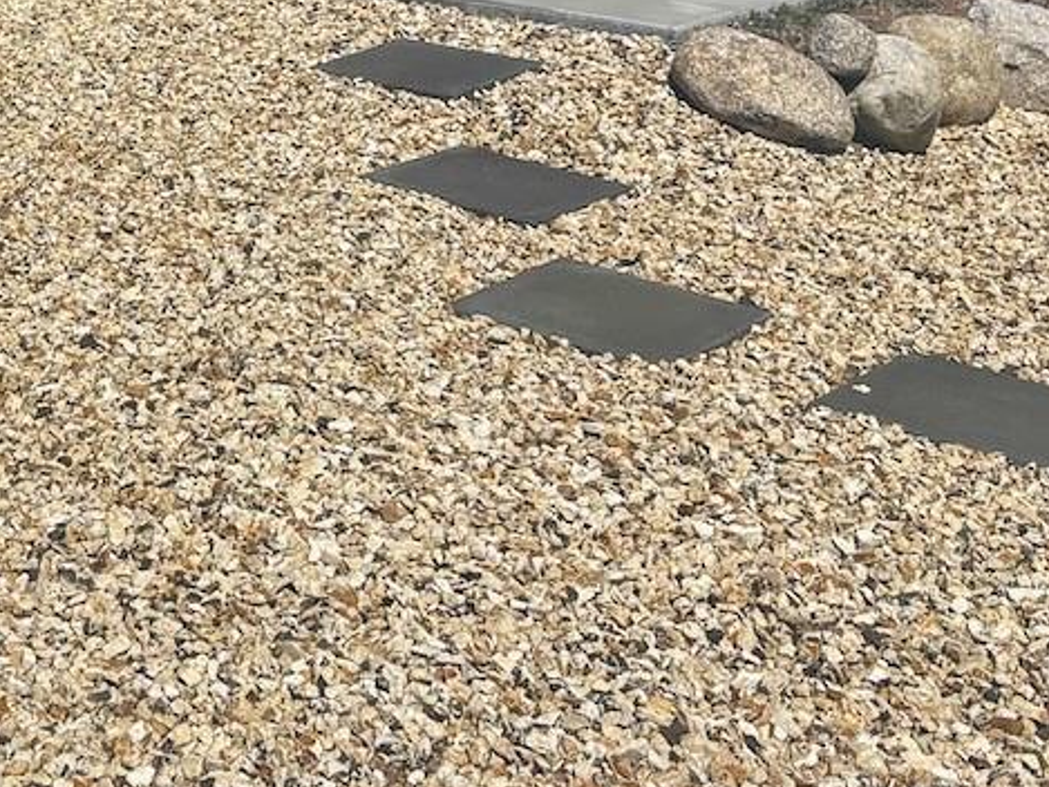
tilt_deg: -4.3
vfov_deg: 19.1
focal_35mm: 71
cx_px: -4
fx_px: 2152
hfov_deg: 26.0
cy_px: -262
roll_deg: +1.0
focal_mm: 5.96
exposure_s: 1/6711
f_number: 1.6
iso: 50
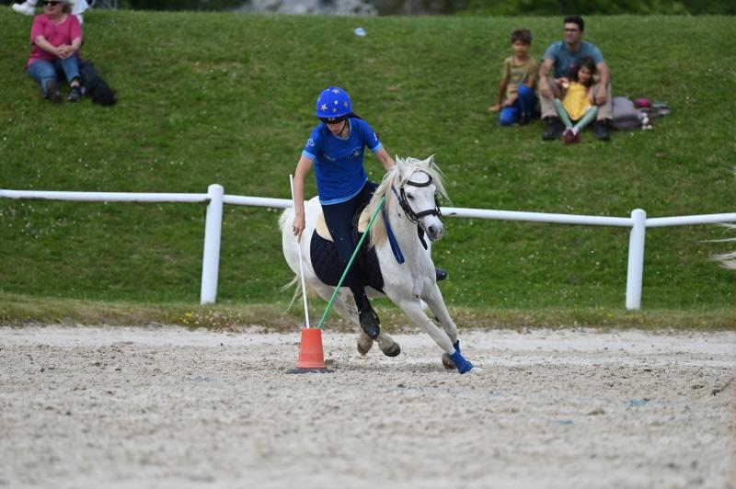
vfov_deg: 3.4
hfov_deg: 5.2
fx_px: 8171
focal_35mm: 400
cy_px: 244
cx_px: 368
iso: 320
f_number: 5.6
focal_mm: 400
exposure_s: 1/1250
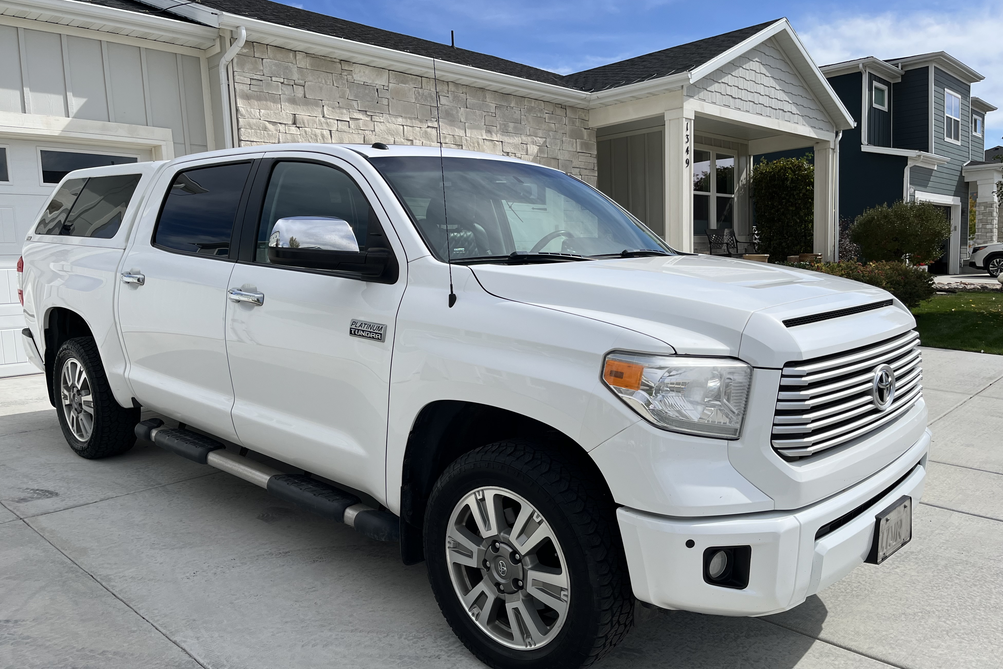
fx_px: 780
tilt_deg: -6.4
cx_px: 486
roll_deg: +3.1
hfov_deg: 65.5
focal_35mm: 28
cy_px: 370
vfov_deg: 46.3
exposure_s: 1/4854
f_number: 1.6
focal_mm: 5.1
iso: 50
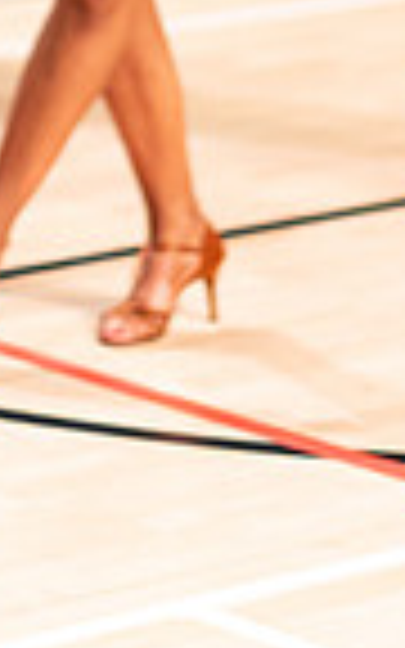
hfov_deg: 4.8
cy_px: -342
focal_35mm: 271
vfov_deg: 7.6
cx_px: -7
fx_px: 4786
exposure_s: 1/1000
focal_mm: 85
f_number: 1.8
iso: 2500
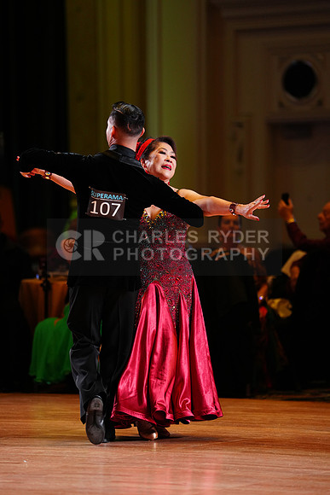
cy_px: 248
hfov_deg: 7.4
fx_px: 2542
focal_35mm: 185
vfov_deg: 11.1
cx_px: 165
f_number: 2.8
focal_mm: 185
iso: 1600
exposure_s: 1/400
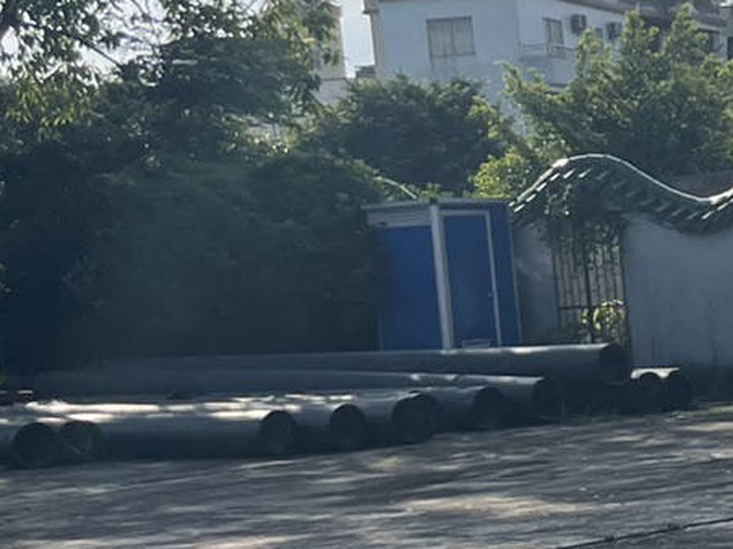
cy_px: 398
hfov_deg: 14.8
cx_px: 1344
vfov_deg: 12.8
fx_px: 2435
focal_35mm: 115
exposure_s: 1/3731
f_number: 1.6
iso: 32
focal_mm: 4.2
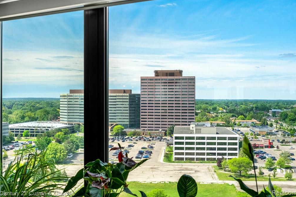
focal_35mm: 42
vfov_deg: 31.9
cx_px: 150
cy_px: 97
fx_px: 345
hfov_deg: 46.4
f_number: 8
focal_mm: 27
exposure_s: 1/60
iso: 500
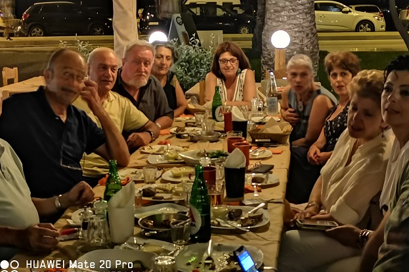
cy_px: 127
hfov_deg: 31.4
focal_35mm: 64
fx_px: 727
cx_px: 200
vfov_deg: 21.2
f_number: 1.8
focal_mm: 3.95
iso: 800
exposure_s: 4
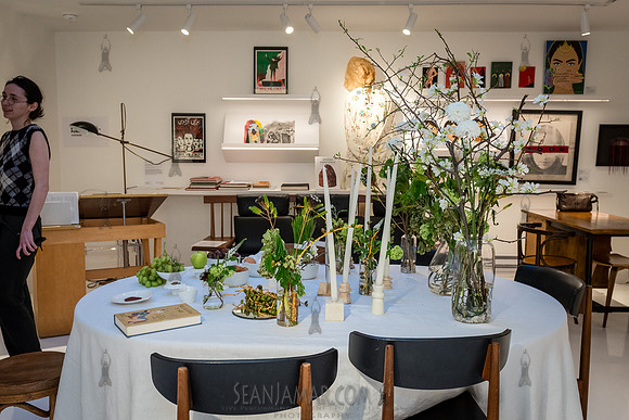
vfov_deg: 41.2
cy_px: 210
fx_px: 558
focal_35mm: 32
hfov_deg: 58.8
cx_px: 314
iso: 1600
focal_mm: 24
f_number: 4.5
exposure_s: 1/250
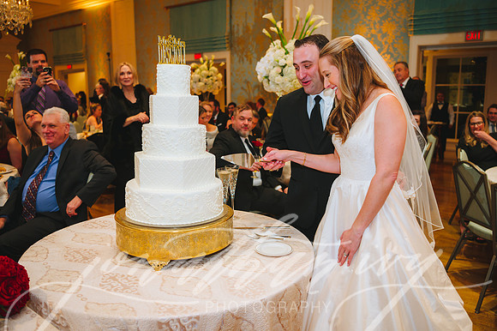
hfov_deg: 58.7
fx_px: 442
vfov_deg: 41.1
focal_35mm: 32
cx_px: 248
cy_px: 166
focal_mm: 32
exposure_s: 1/60
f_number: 2.8
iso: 1250
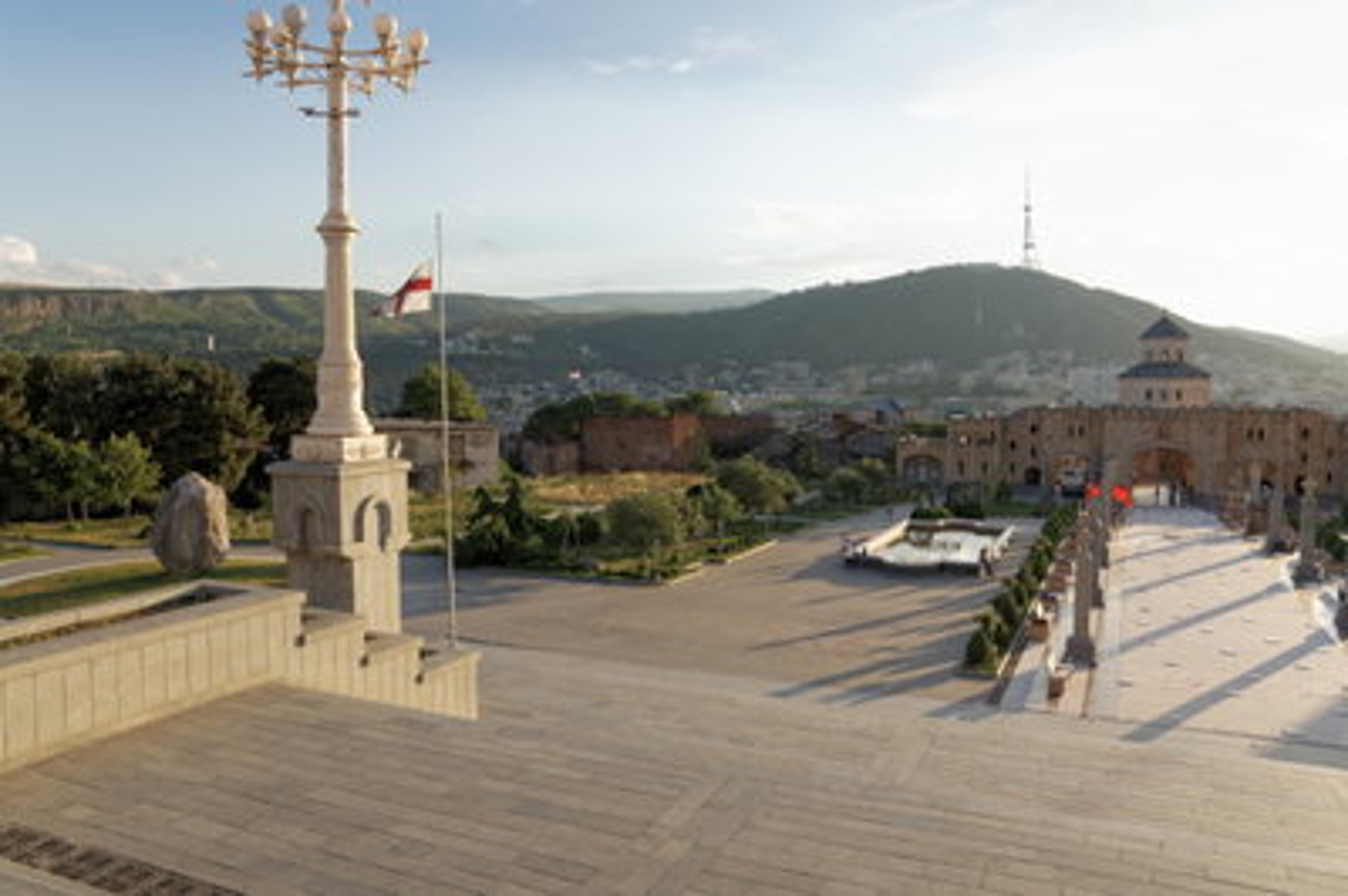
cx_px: 674
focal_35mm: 26
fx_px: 954
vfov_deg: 50.3
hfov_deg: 70.5
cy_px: 448
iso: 100
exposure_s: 1/125
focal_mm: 17
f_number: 7.1
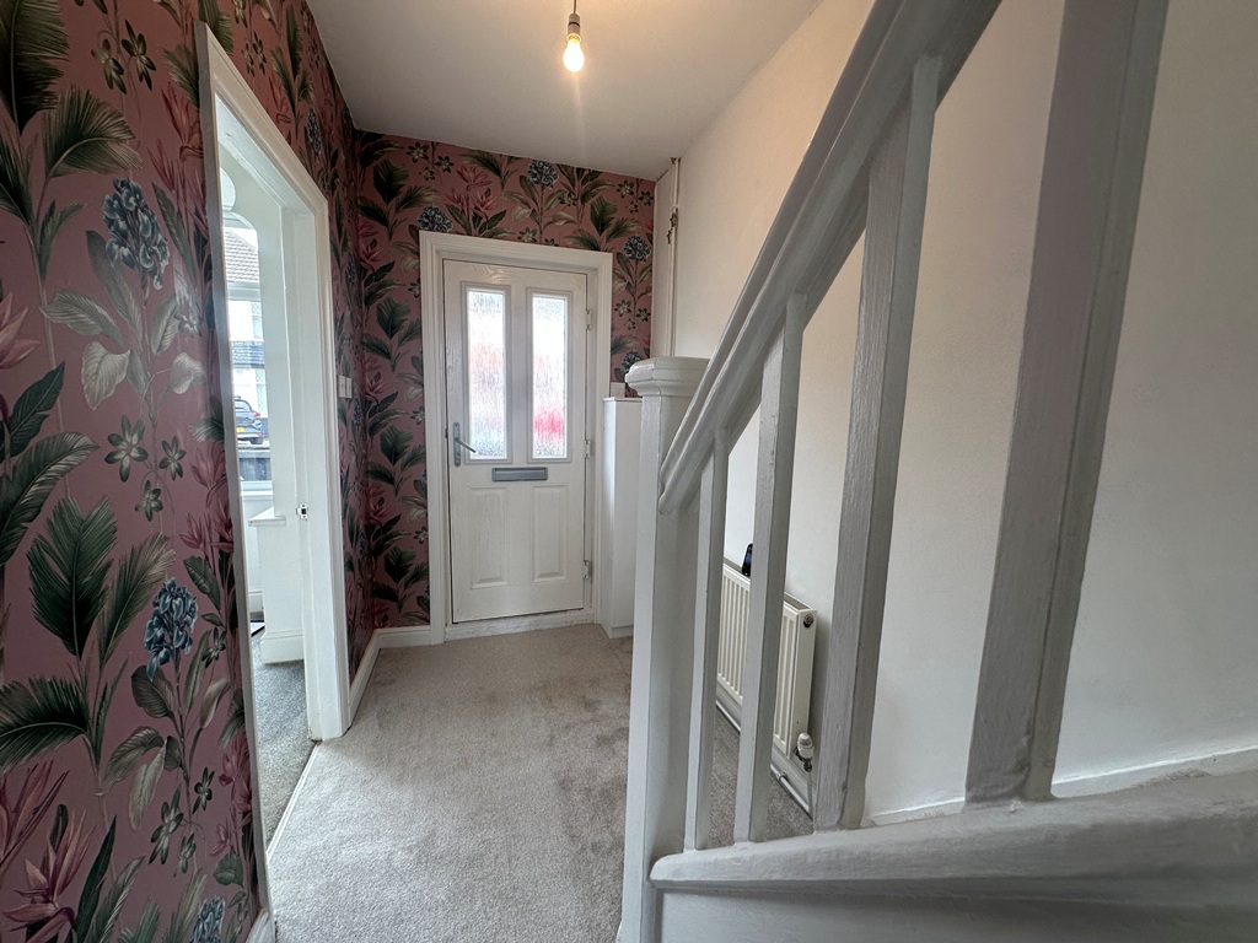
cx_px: 629
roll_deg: -1.4
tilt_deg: -6.9
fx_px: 509
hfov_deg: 102.1
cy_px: 472
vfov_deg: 85.7
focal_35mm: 14
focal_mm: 2.22
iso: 80
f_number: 2.2
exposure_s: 1/100
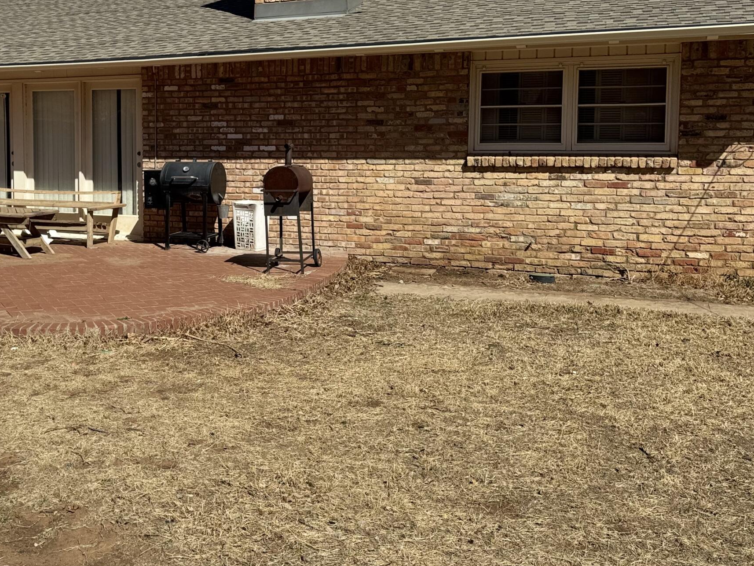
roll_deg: +0.8
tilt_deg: -5.8
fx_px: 915
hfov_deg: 43.3
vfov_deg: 34.1
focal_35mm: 42
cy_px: 206
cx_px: 184
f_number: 1.78
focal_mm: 6.76
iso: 80
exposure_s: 1/7937
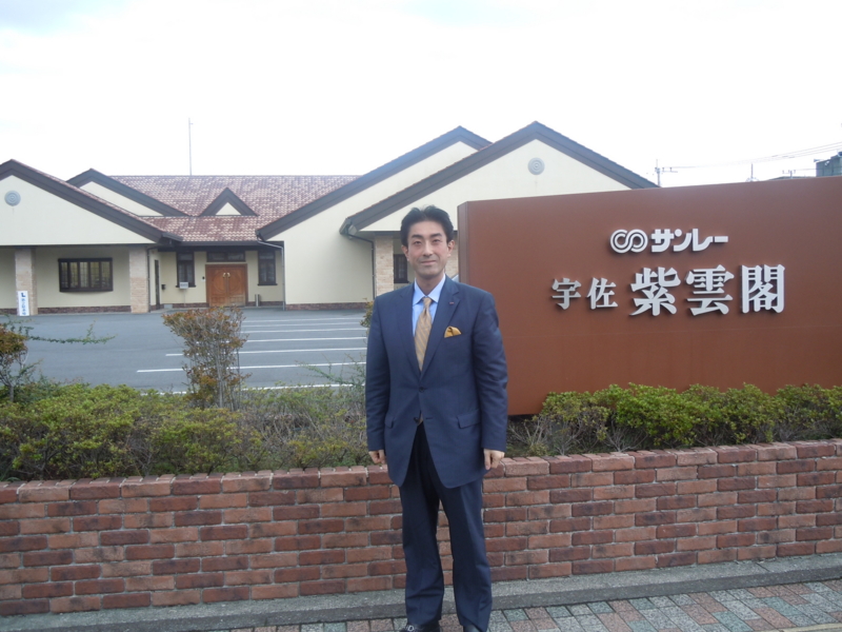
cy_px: 316
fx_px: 803
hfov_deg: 55.4
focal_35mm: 33
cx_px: 421
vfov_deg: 42.9
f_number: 4
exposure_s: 1/80
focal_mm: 5.9
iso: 100
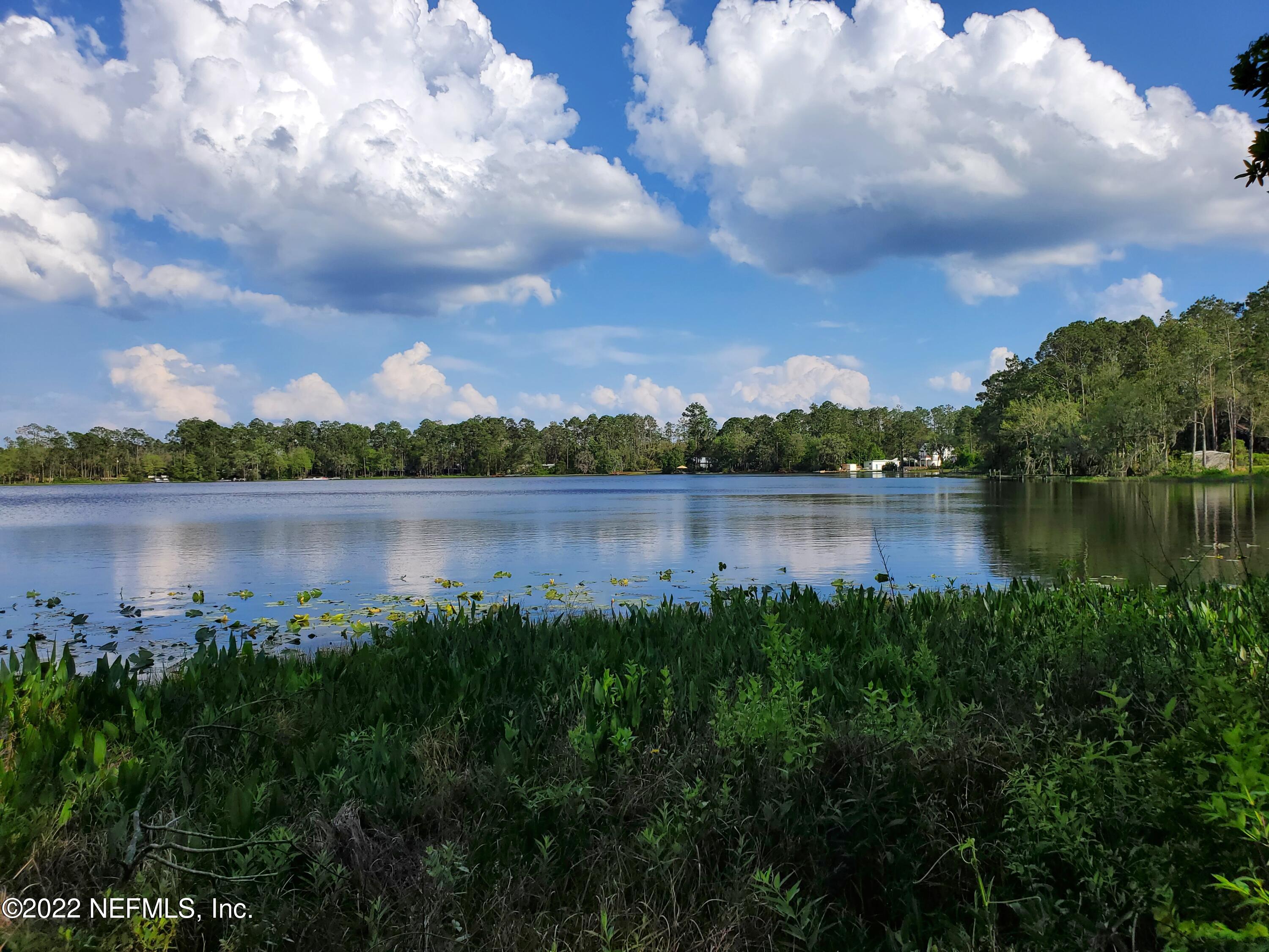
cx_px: 634
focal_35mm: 26
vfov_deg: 53.1
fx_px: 953
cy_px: 476
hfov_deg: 67.3
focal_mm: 4.3
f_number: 2.4
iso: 50
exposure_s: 1/2278
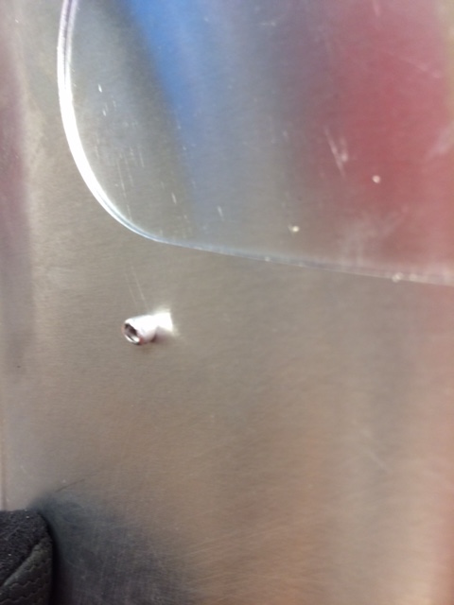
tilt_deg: -26.4
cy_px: 302
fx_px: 507
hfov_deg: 48.2
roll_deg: -6.4
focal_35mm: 29
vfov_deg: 61.7
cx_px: 227
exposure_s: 1/30
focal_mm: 4.15
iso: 80
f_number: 2.2
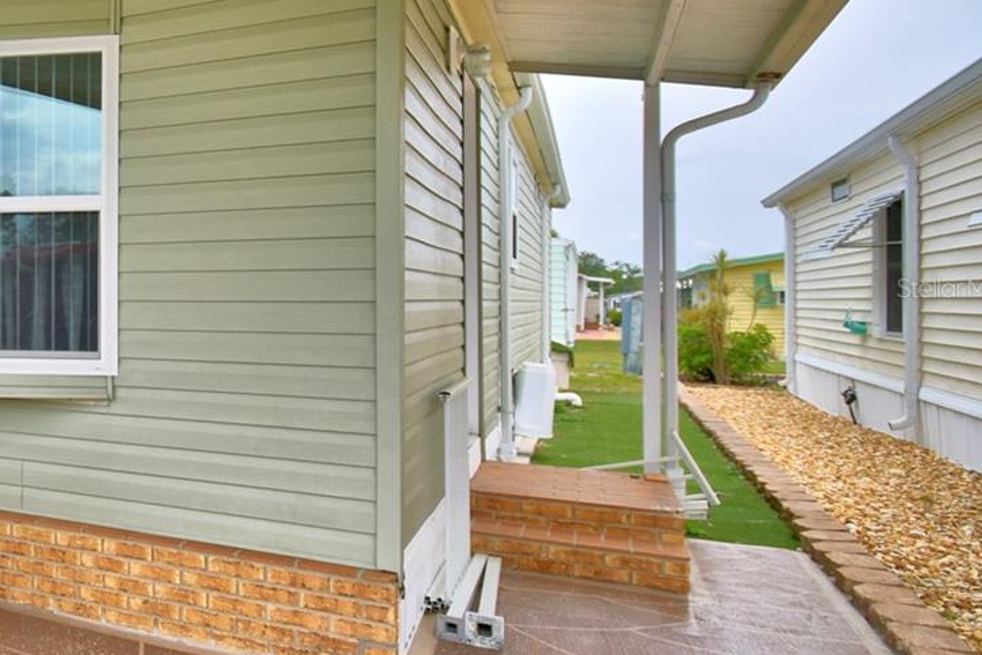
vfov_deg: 39.9
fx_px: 900
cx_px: -63
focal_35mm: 33
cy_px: 288
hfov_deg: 45.2
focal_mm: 10
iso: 100
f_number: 4.5
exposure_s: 1/500
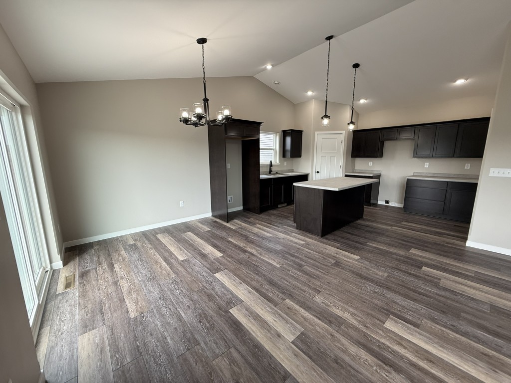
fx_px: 207
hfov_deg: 102.1
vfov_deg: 85.7
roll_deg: +0.0
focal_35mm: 14
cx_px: 256
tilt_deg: -10.2
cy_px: 192
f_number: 2.2
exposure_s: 1/120
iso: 100
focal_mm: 2.22
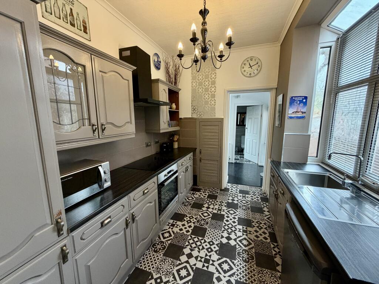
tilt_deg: -9.4
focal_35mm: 14
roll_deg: +0.3
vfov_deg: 85.7
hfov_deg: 102.1
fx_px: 153
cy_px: 142
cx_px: 190
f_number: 2.2
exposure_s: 1/121
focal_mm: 2.22
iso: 250
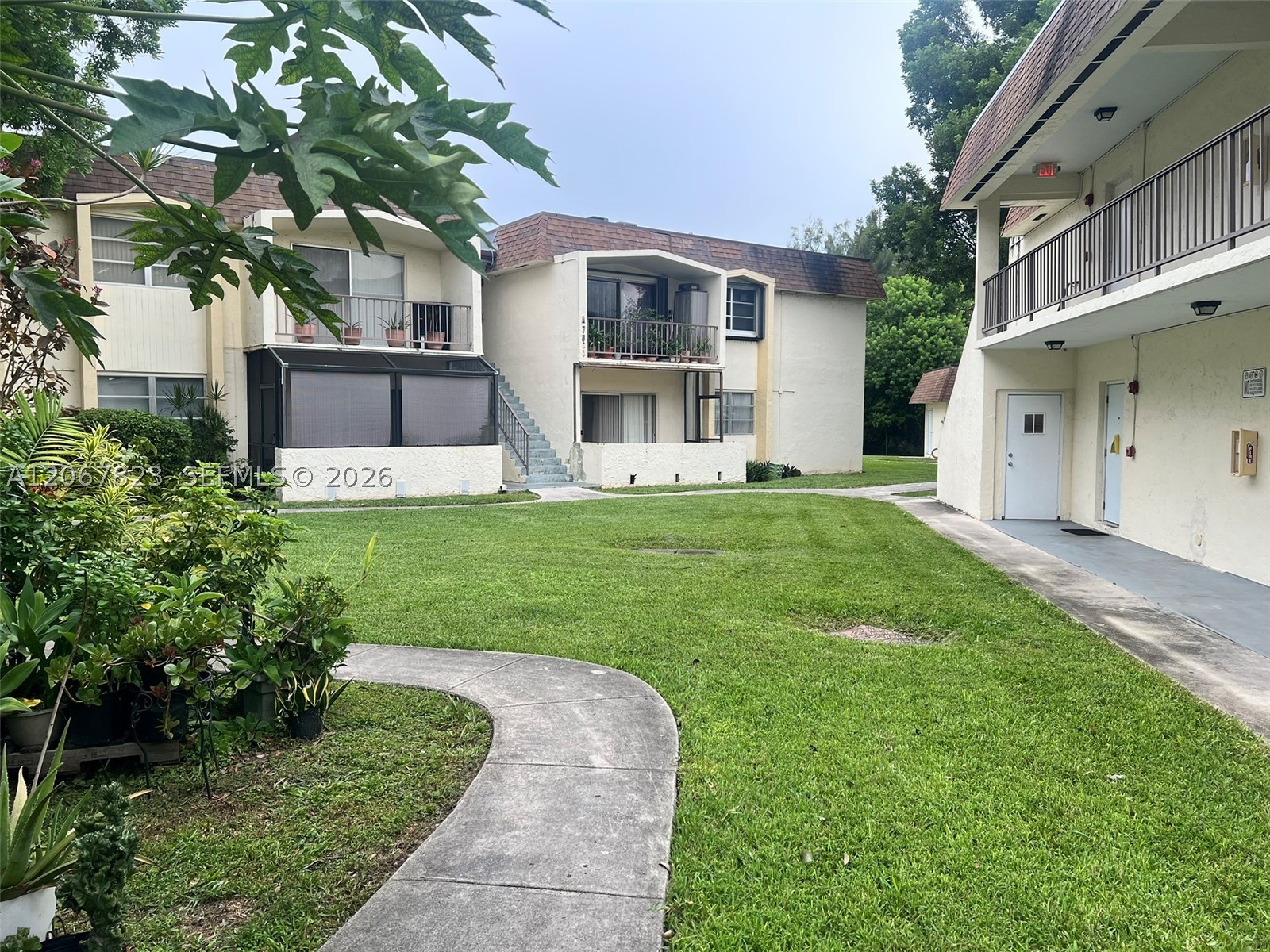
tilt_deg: -5.9
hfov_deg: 67.3
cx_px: 635
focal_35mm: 26
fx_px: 954
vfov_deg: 53.1
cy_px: 476
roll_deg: -0.3
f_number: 1.5
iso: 50
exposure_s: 1/322
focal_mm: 5.7
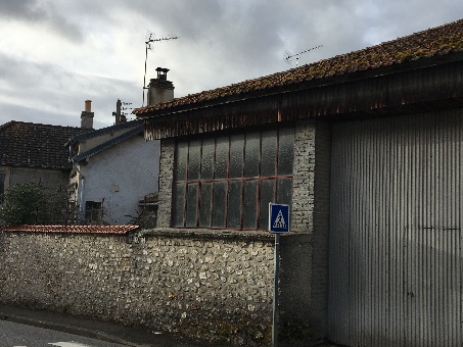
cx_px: 235
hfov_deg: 45.8
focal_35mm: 41
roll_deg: -1.8
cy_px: 165
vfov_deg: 35.1
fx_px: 549
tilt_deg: +7.8
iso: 25
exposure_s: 1/905
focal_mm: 4.15
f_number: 2.2
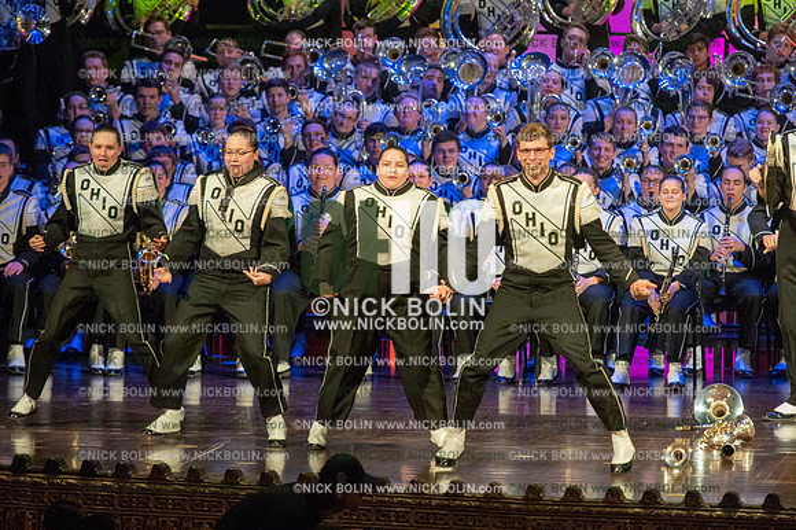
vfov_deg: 5.5
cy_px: 265
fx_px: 5524
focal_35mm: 250
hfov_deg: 8.2
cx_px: 398
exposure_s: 1/250
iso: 8000
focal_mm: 250
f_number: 5.6
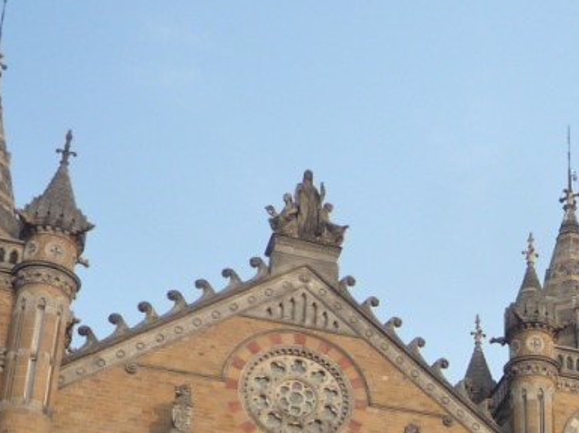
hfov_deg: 23.9
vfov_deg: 17.8
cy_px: 543
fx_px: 1303
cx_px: 582
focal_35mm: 78
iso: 160
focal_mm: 4.4
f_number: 3.2
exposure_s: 1/500
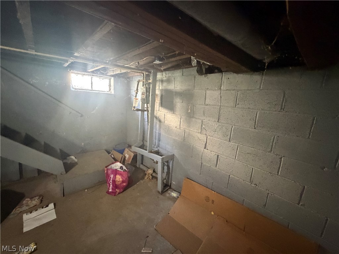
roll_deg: -2.3
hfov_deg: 102.1
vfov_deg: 85.7
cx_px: 170
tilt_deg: -9.6
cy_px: 127
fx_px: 137
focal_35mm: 14
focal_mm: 2.22
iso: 1250
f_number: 2.2
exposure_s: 1/40
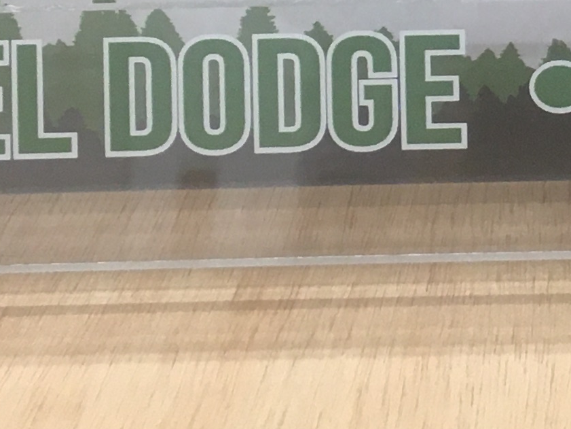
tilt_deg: -20.4
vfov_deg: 10.1
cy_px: -336
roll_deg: +1.1
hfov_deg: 13.9
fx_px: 2293
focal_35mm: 139
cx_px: 609
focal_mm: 4.15
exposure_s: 1/30
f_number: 2.2
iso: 80
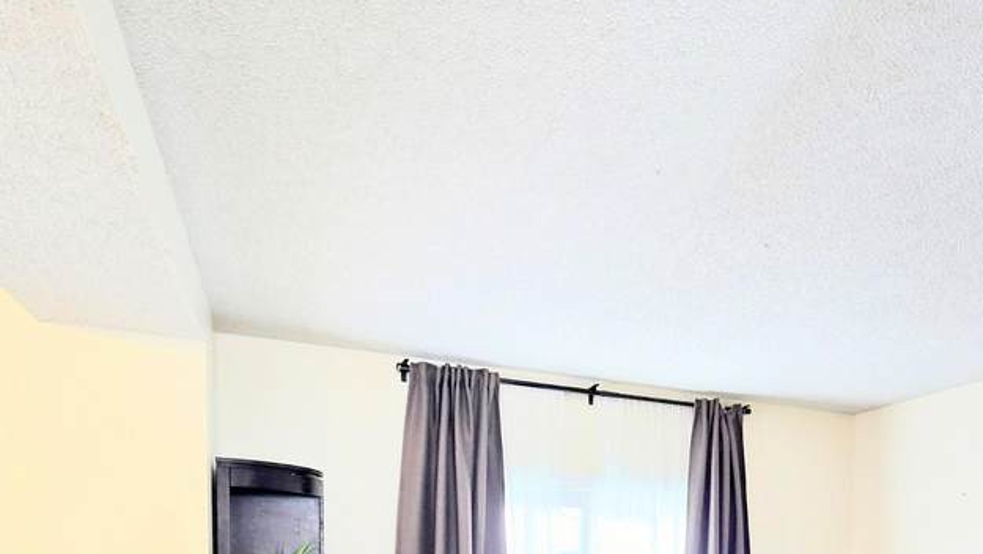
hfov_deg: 62.5
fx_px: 756
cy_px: 617
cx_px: 730
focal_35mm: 29
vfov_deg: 34.4
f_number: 2.2
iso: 160
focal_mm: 2.2
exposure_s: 1/60
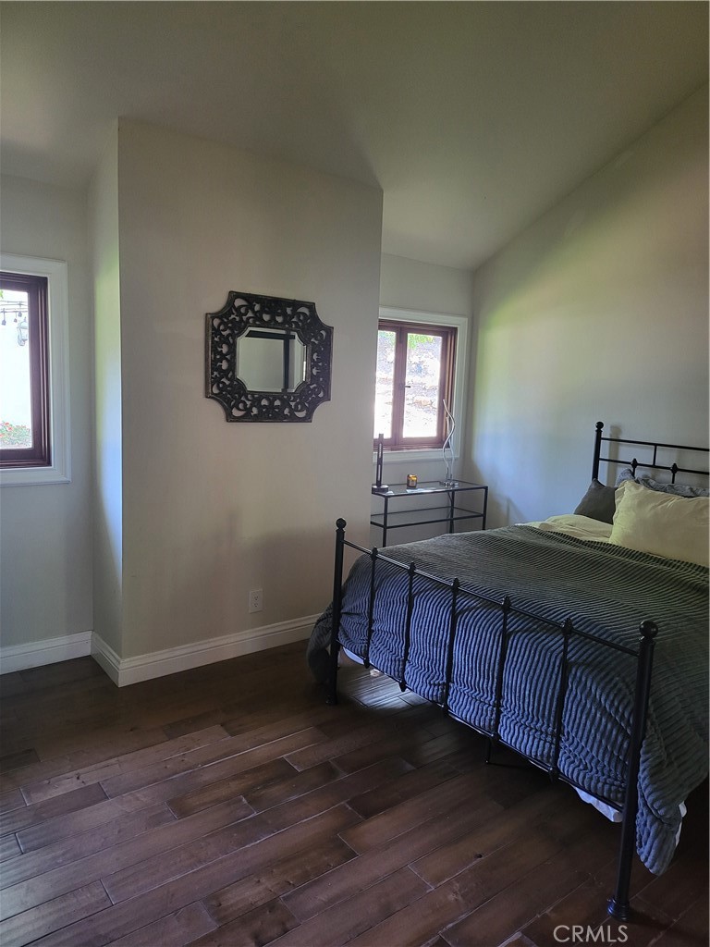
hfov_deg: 56.8
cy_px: 474
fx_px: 656
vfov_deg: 71.6
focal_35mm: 24
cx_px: 355
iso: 400
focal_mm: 5
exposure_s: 1/40
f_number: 1.8
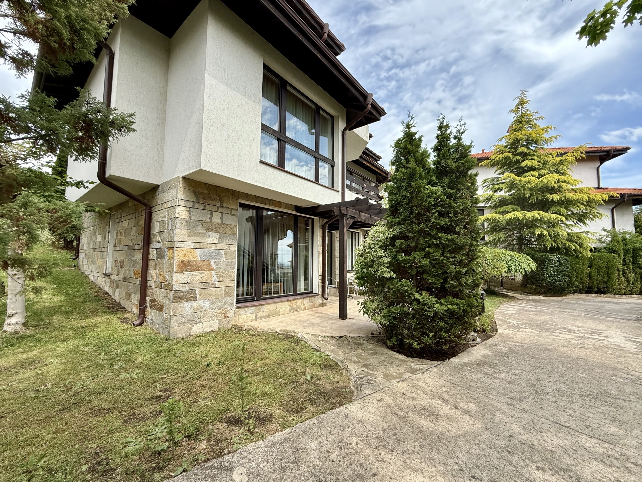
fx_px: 260
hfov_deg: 102.1
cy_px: 241
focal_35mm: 14
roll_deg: -1.6
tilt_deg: +4.4
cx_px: 321
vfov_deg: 85.7
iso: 64
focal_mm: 2.22
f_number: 2.2
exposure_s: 1/830
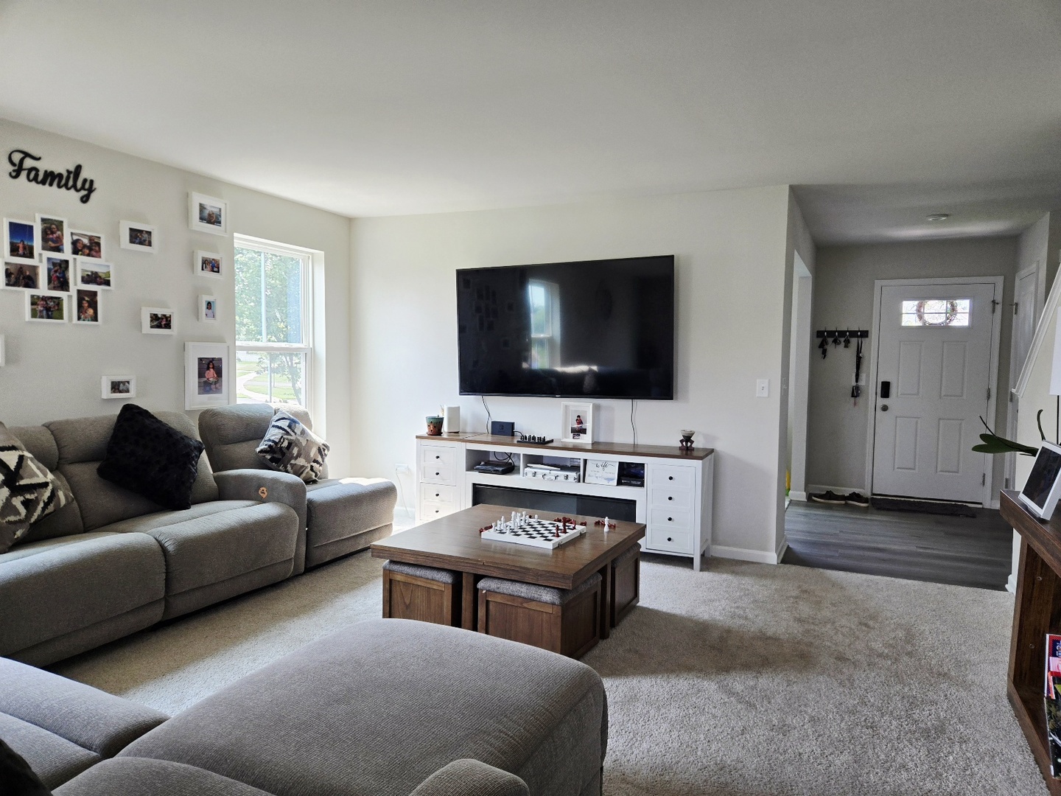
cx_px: 530
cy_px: 398
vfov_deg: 58.9
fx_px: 705
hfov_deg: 73.9
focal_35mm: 23
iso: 100
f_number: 1.8
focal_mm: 5.4
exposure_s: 1/182
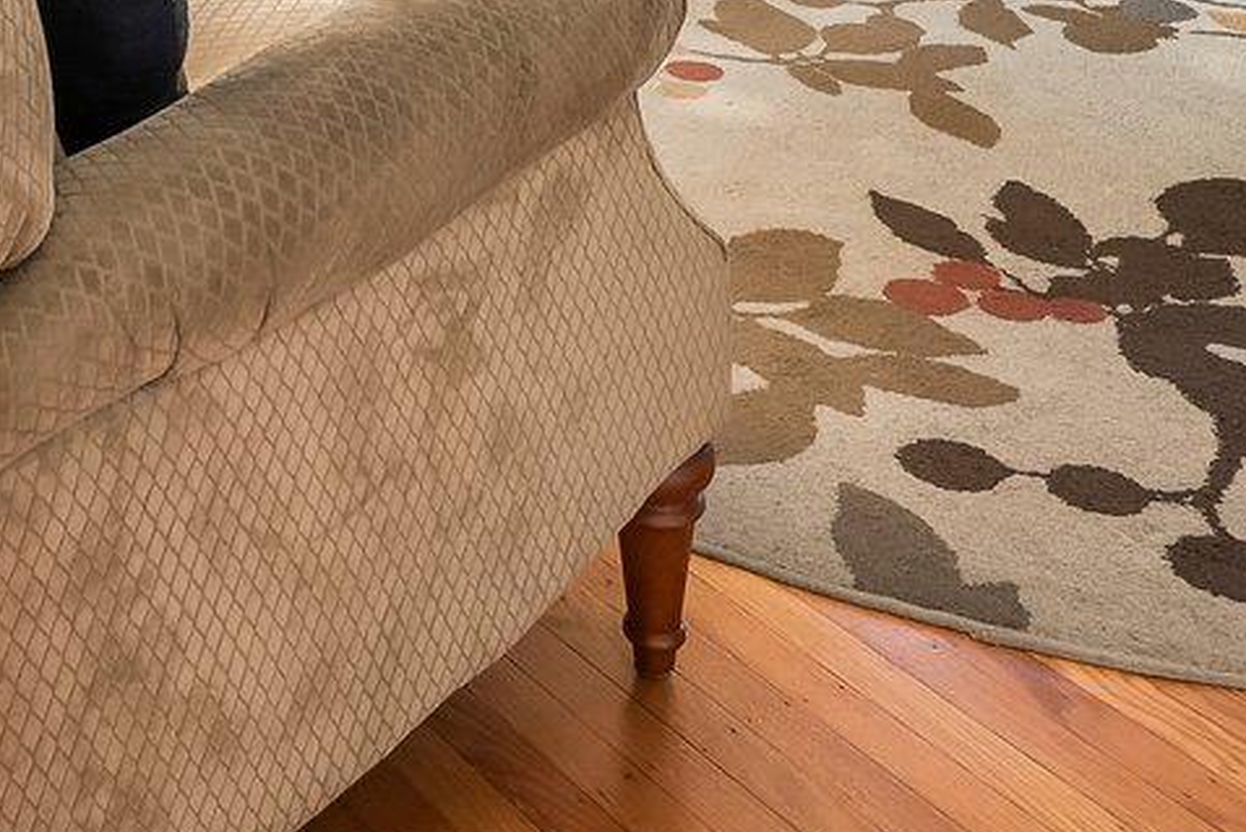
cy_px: -606
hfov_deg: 30.7
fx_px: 2151
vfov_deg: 18.0
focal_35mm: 62
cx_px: 99
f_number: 11
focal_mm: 14.5
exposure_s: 1/3.33
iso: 400
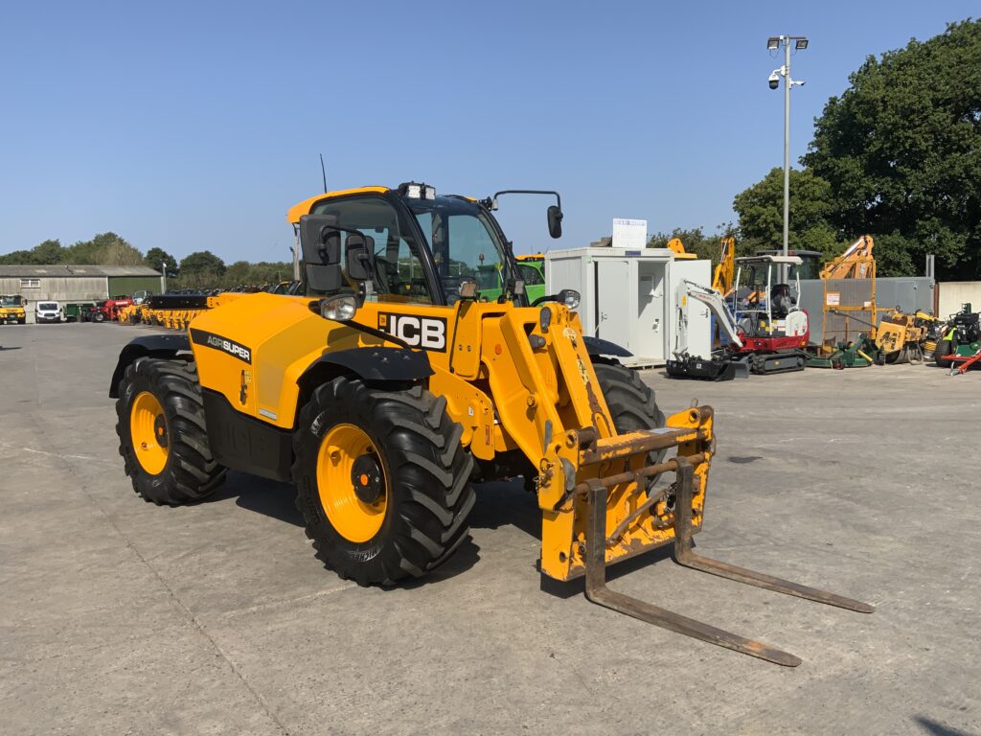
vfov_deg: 48.2
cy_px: 368
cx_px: 490
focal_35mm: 29
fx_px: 822
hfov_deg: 61.7
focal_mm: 3
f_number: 1.8
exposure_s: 1/2427
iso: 20
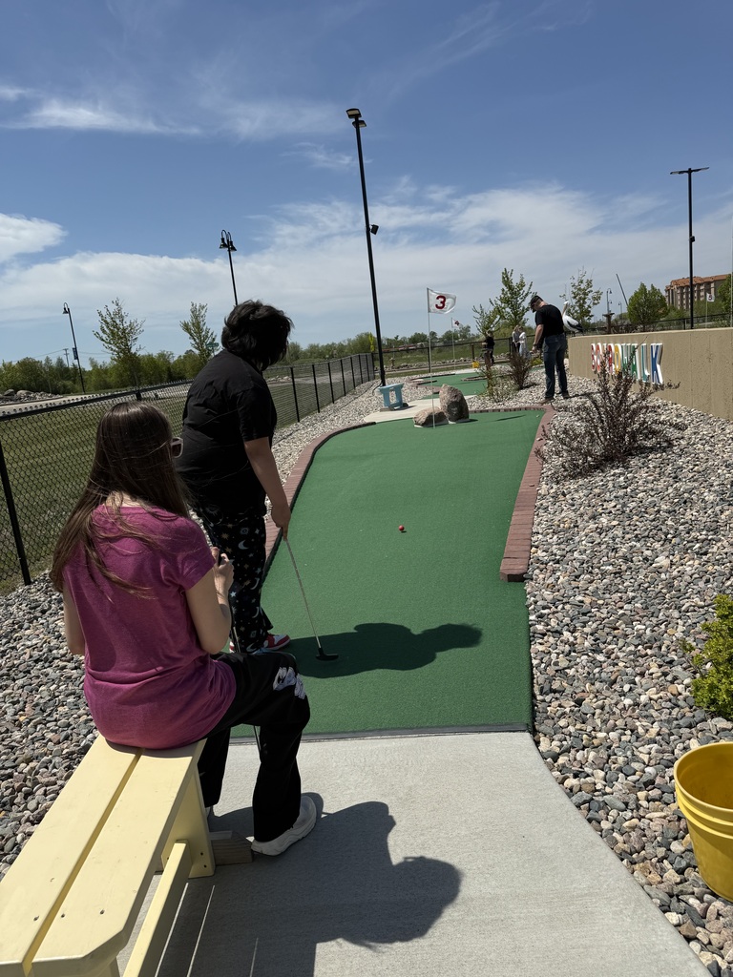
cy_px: 488
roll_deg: +4.6
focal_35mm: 24
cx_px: 366
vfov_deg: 71.6
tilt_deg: -10.8
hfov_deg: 56.8
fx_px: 678
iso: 80
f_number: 1.78
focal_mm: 6.76
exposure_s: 1/8130
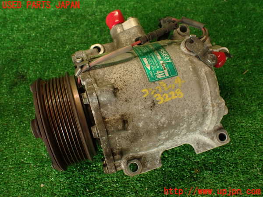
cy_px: 98
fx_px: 243
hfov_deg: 56.8
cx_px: 132
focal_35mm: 32
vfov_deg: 44.2
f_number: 2.4
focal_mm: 5.79
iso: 200
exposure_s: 1/60
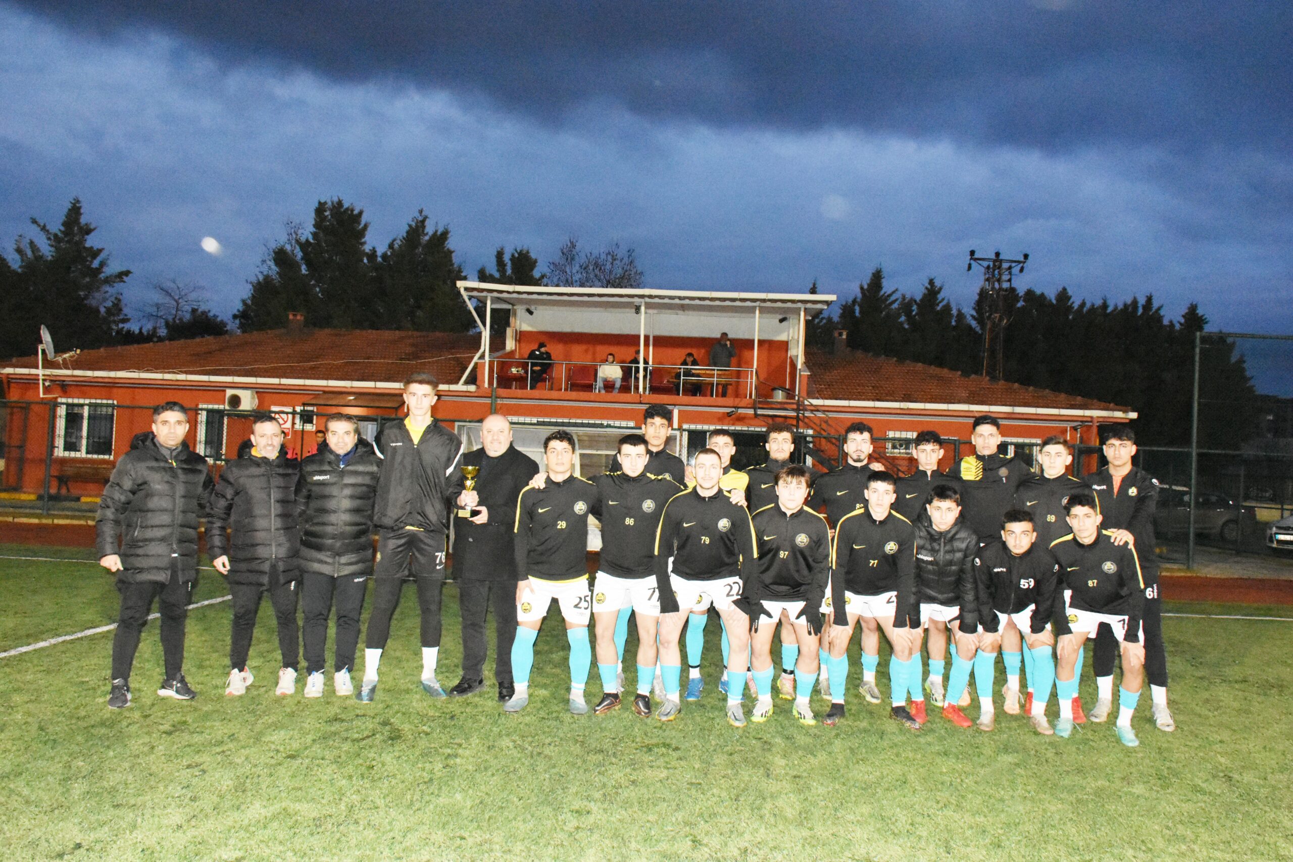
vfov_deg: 47.9
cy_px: 431
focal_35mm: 27
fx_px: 970
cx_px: 646
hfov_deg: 67.4
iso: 6400
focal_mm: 18
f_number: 8
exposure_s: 1/60
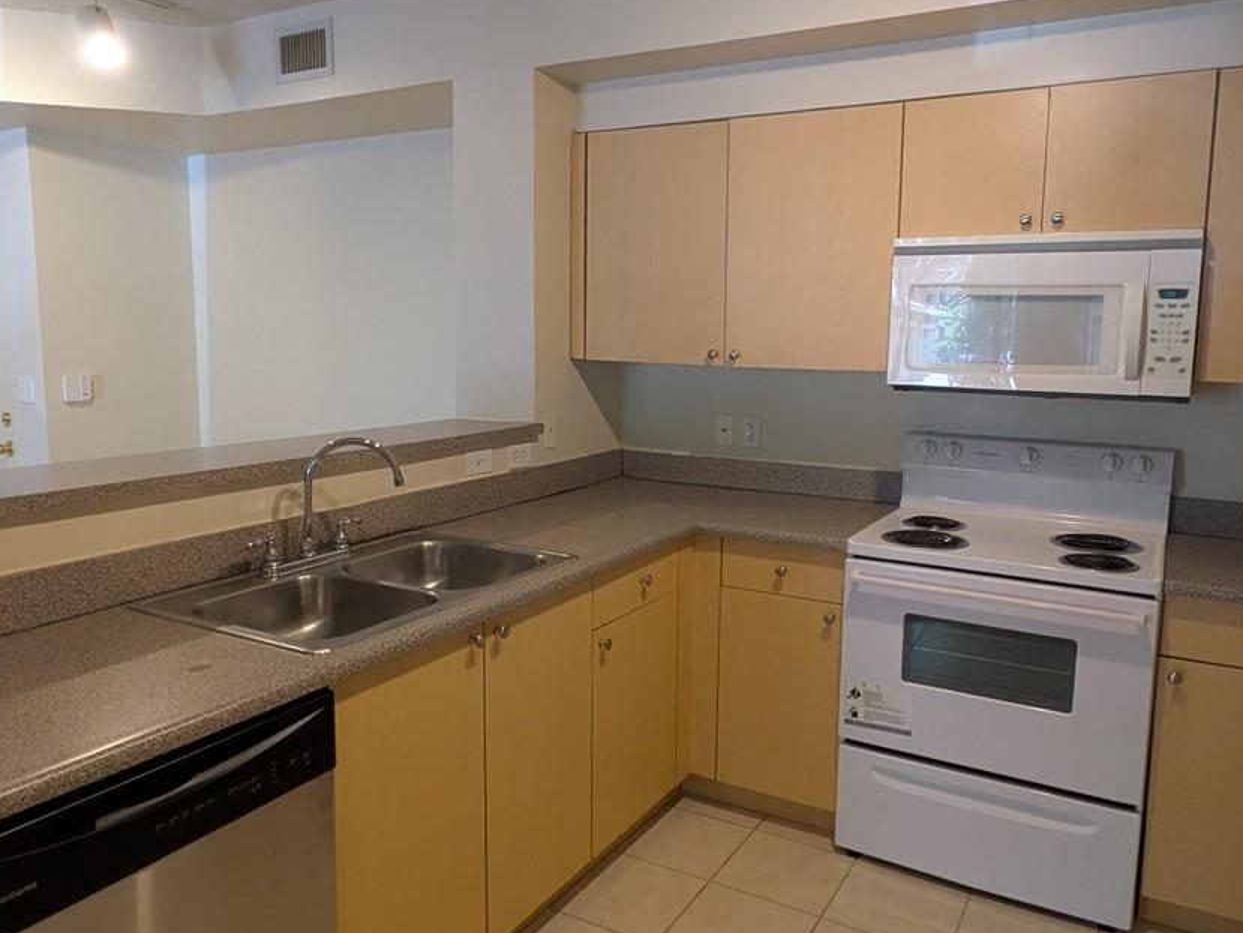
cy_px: 435
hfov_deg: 65.3
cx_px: 659
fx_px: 970
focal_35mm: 27
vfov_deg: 51.3
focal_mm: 1.83
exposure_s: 1/40
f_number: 2.2
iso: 186
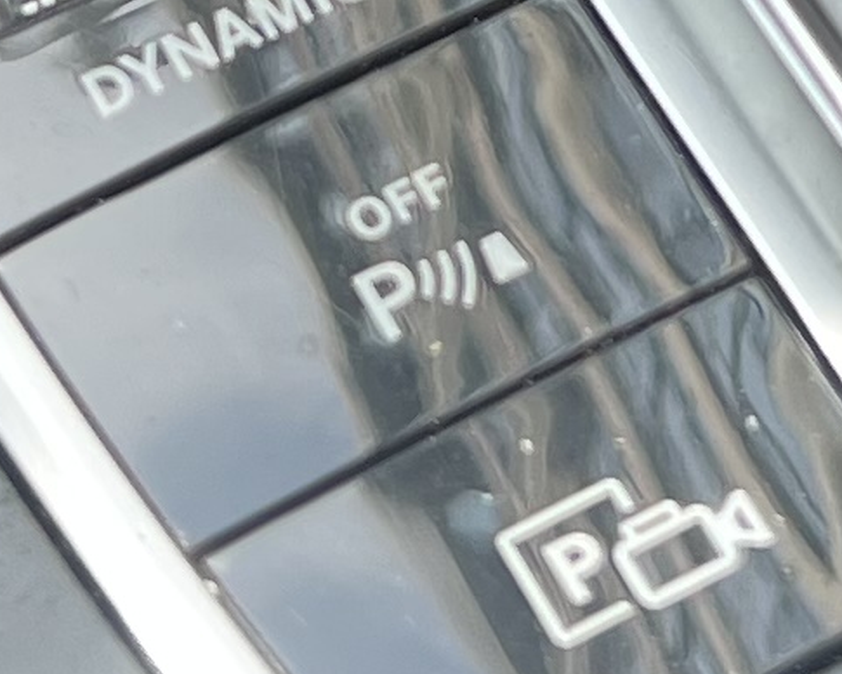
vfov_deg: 6.9
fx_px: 5258
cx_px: 668
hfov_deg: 9.1
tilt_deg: -45.5
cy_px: -1016
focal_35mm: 211
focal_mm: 5.7
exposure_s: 1/290
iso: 40
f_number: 1.5
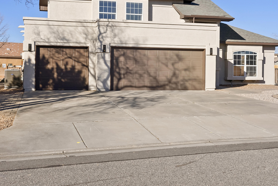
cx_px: 151
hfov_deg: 40.3
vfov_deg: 27.4
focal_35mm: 49
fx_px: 379
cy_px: 64
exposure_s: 1/1000
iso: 250
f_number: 10
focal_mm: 34
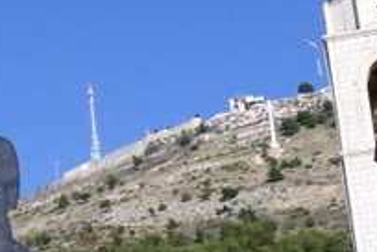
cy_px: 230
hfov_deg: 12.9
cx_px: -264
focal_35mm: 147
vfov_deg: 9.3
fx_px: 1539
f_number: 2.8
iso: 800
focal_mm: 9.12
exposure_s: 1/16000
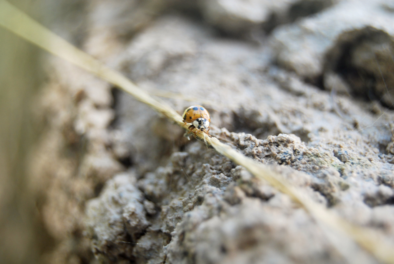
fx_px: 904
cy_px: 132
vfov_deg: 16.6
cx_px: 197
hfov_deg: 24.6
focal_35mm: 82
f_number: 5.6
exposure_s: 1/60
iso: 200
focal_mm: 55
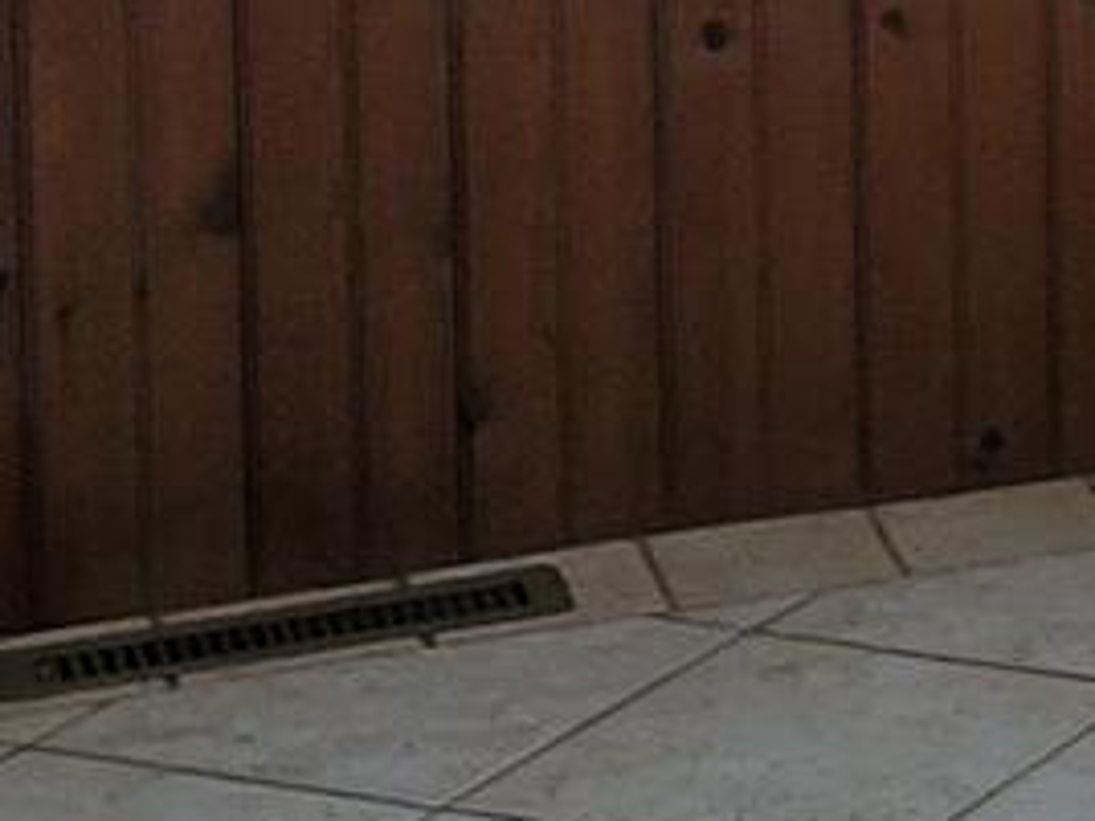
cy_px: -756
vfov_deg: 7.5
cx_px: 2746
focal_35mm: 191
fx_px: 6042
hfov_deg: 9.2
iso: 250
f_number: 1.8
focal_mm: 7
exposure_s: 1/119
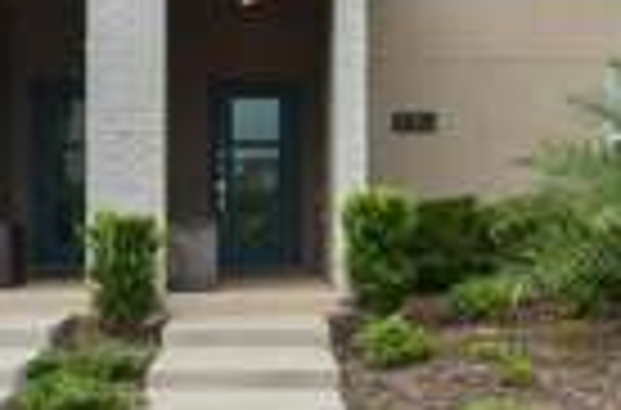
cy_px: 169
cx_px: 315
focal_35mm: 52
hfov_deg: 38.3
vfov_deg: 25.8
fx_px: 894
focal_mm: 10
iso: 200
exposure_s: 1/400
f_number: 8
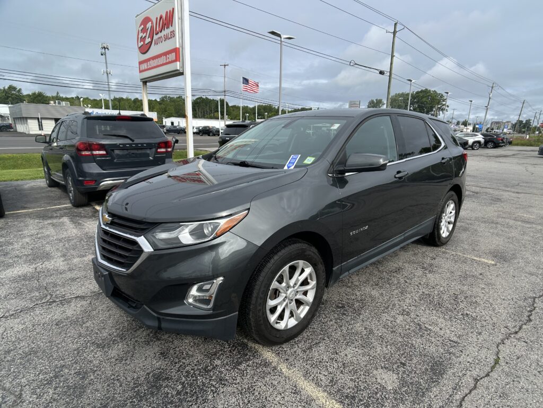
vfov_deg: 53.1
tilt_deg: -12.4
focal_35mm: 26
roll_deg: -2.3
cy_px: 204
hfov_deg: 67.3
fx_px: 408
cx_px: 272
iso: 50
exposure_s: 1/2457
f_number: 1.5
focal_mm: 5.7
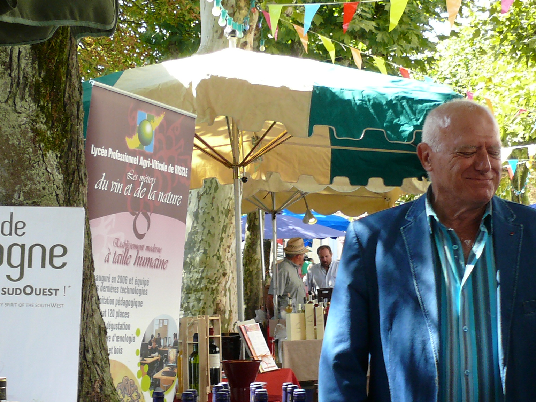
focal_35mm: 83
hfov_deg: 23.5
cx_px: 305
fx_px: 1285
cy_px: 407
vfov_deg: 17.4
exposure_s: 1/100
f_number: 3.6
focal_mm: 7.4
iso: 100
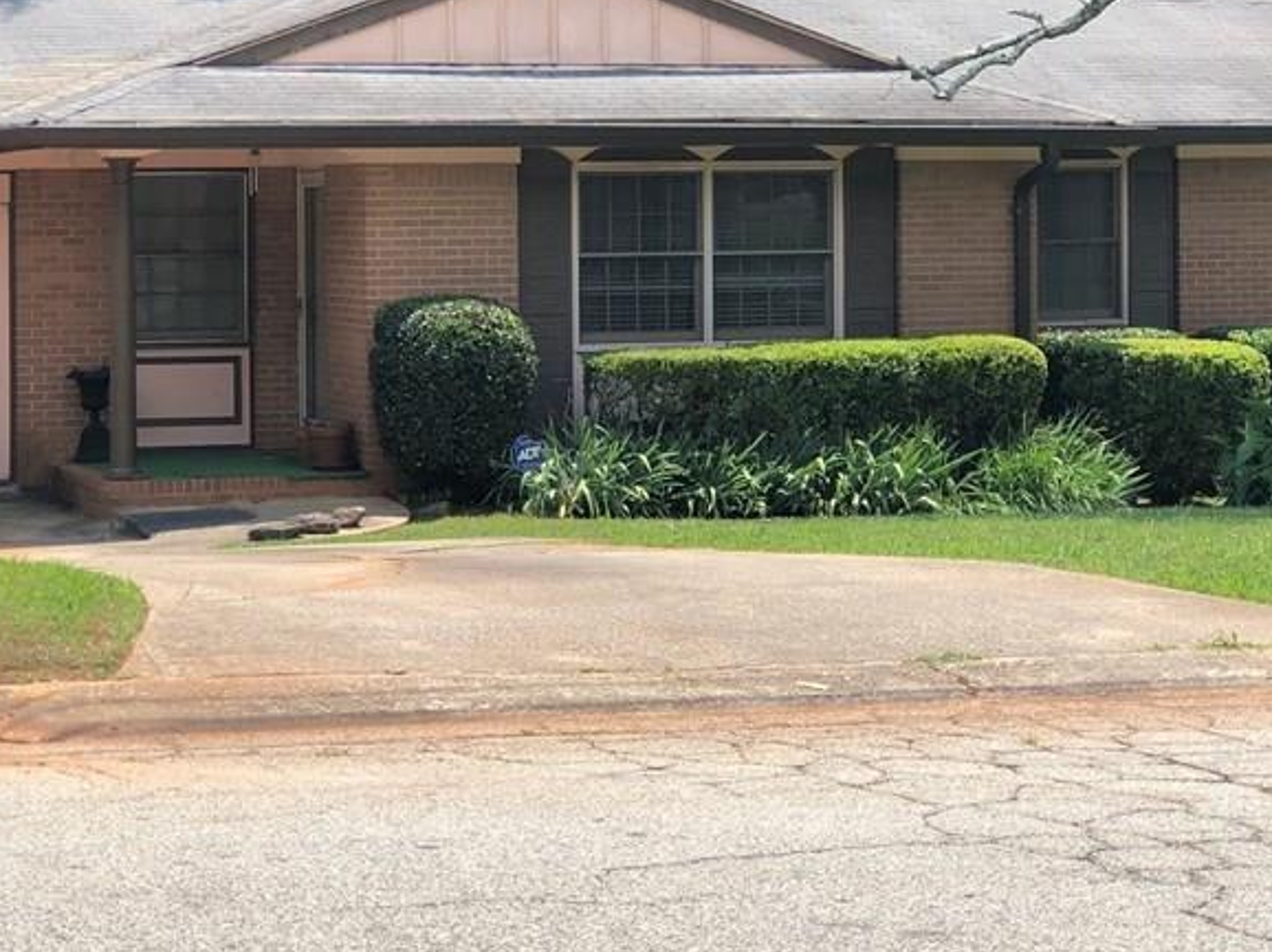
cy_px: 290
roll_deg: -0.4
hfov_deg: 19.4
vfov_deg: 14.6
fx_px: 3710
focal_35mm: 101
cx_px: 541
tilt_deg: -1.5
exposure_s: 1/495
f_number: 2.8
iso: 20
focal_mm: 6.6
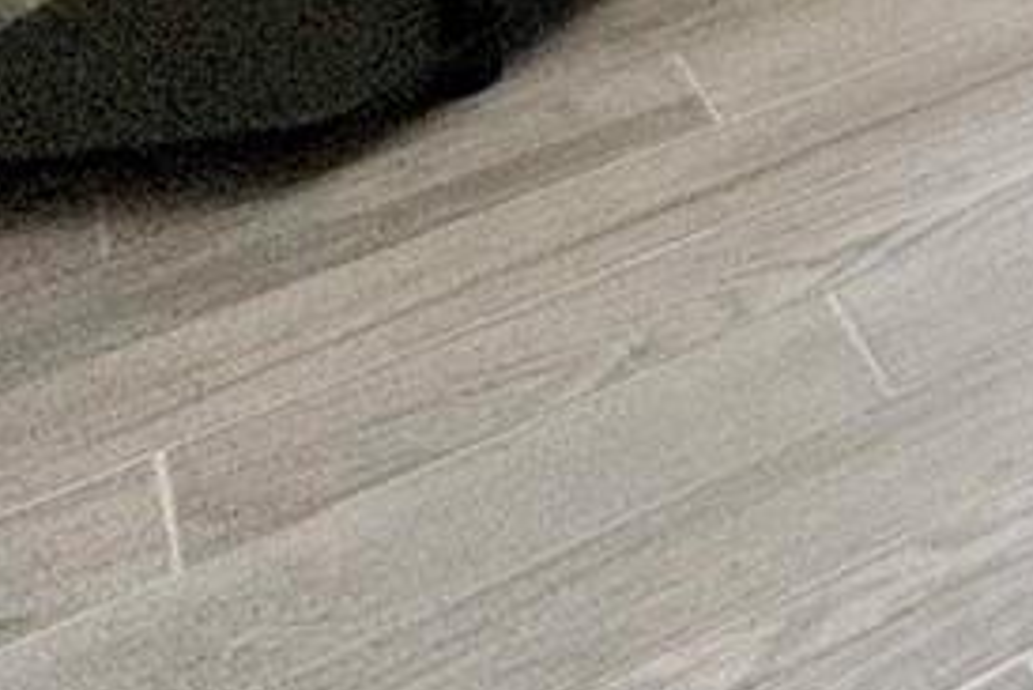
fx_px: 2440
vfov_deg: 10.6
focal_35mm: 85
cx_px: 2831
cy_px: -1425
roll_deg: +1.2
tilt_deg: +1.1
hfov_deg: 12.9
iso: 100
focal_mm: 2.22
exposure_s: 1/132
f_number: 2.2
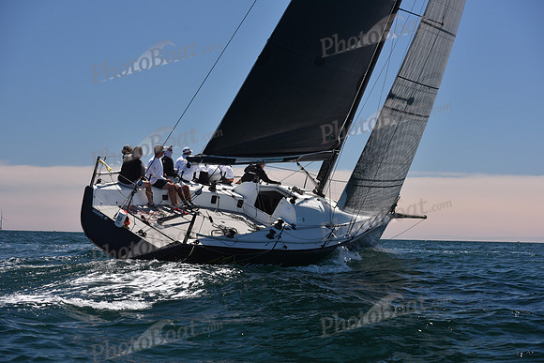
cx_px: 272
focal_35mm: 70
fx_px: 1058
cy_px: 182
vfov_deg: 19.5
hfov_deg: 28.8
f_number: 6.3
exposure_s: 1/800
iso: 250
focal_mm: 70
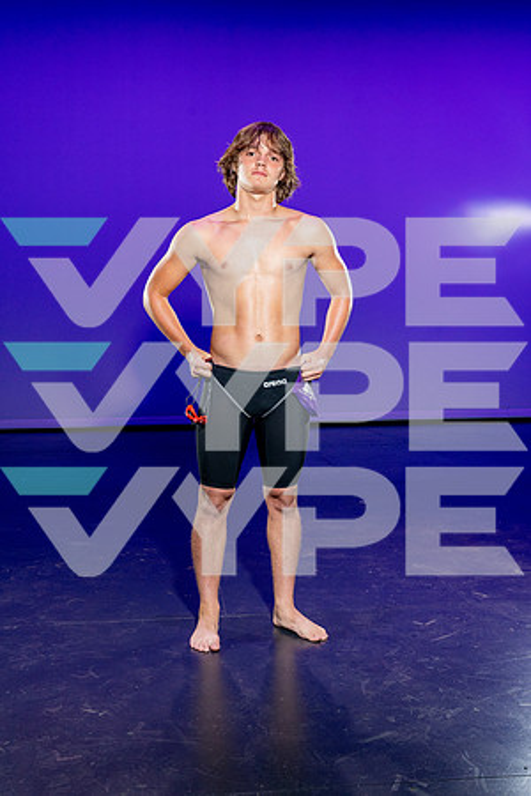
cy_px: 398
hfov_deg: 36.9
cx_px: 266
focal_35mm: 36
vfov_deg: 53.1
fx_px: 796
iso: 2500
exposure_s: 1/250
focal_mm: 36
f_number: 7.1
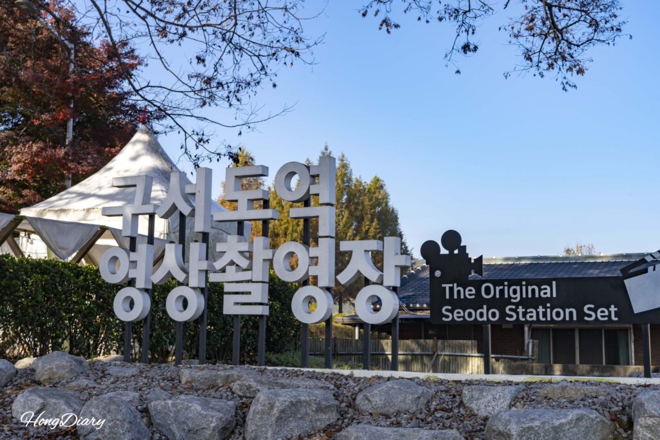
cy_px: 220
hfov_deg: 39.6
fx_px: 917
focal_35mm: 50
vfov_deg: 27.0
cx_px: 330
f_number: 11
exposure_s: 1/125
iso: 100
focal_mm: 50
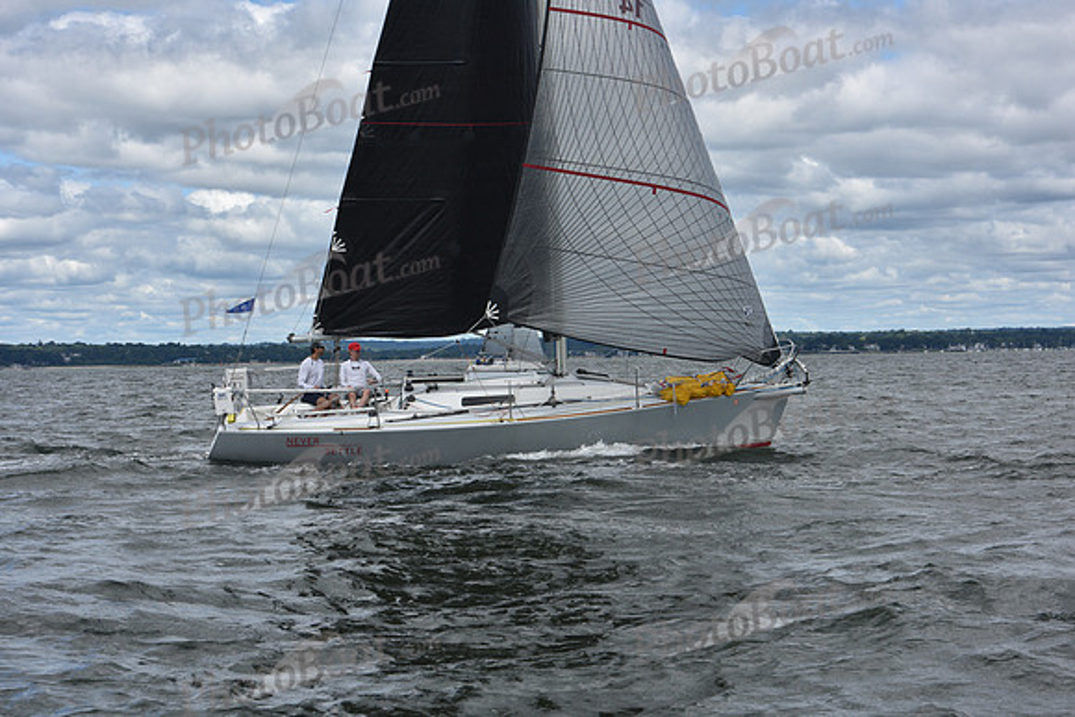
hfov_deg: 28.8
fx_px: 2091
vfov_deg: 19.5
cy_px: 358
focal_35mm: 70
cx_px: 538
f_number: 9
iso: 250
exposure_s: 1/800
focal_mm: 70
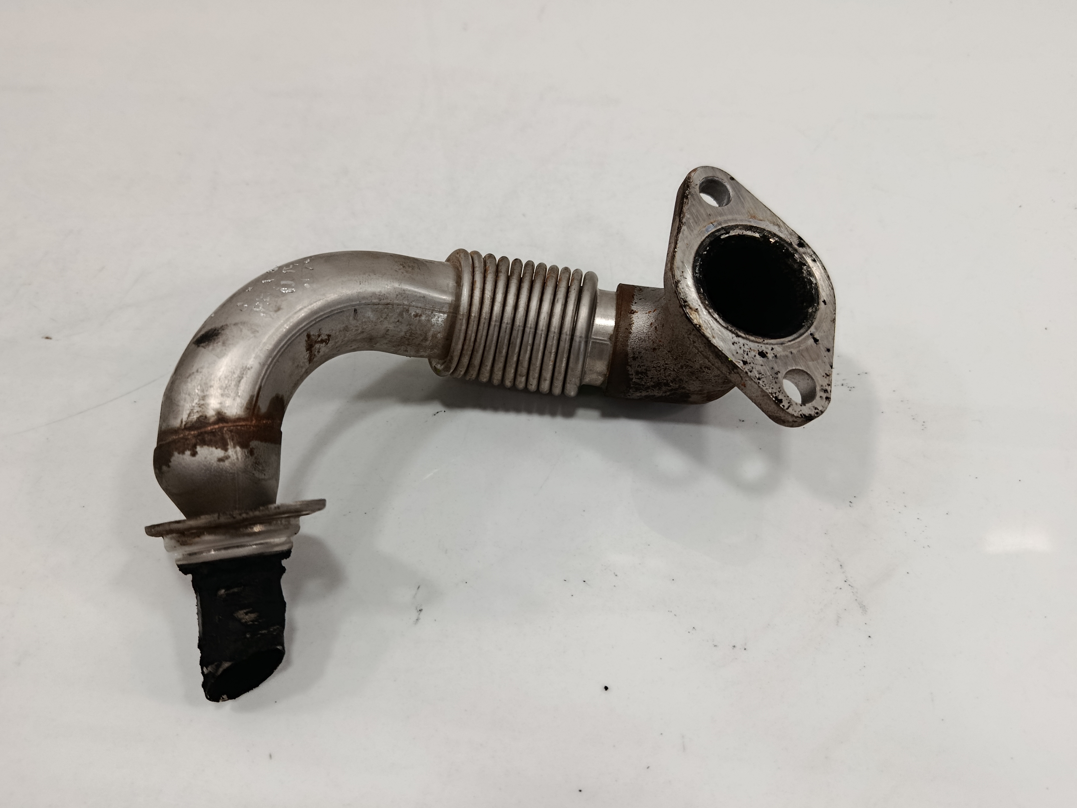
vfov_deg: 54.9
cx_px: 518
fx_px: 778
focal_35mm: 25
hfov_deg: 69.4
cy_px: 398
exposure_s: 1/100
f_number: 1.7
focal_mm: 5.24
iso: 820
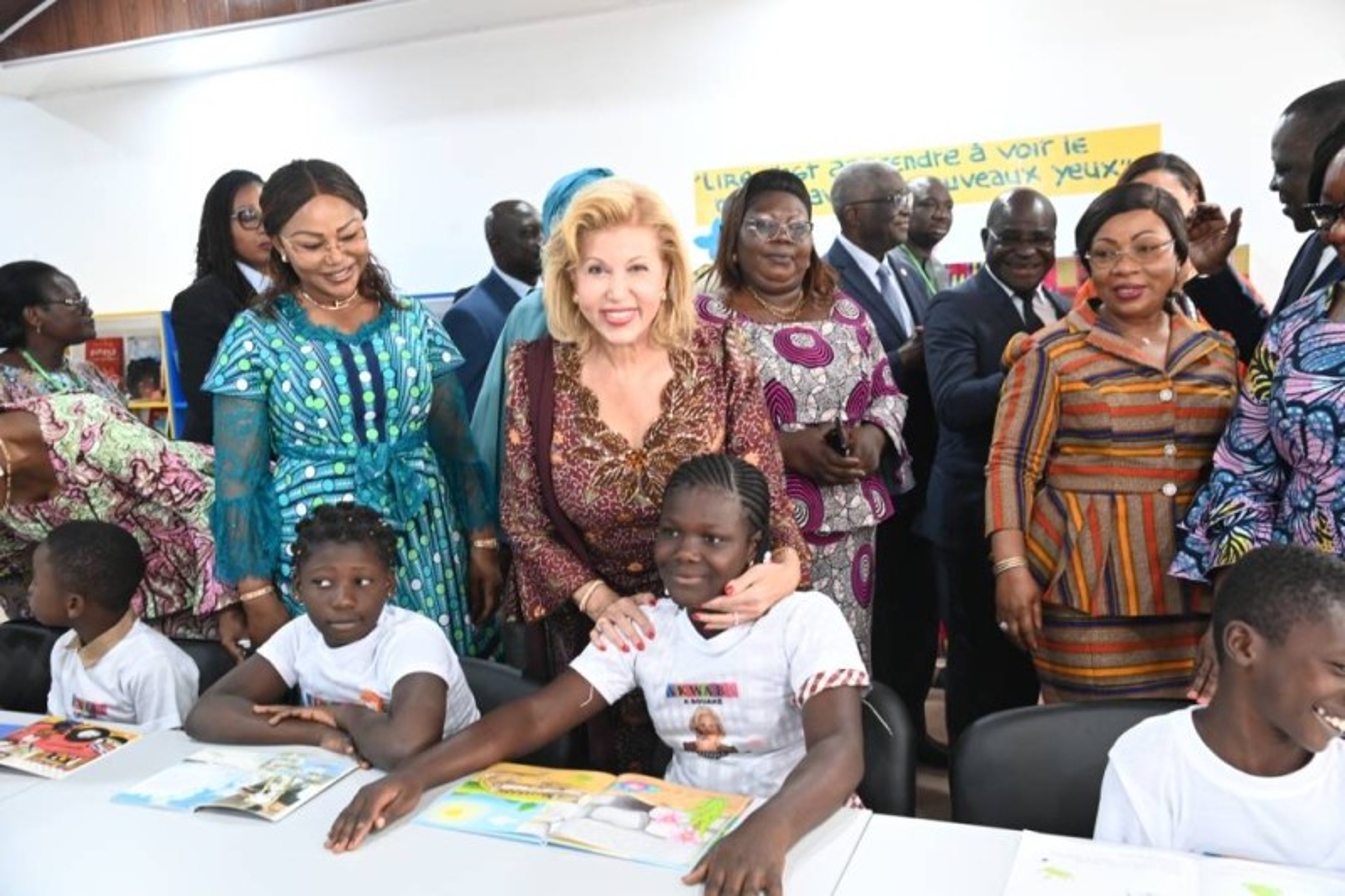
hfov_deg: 60.3
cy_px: 448
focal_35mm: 31
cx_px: 672
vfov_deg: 42.3
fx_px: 1158
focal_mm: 31
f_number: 4.5
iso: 3200
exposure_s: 1/80
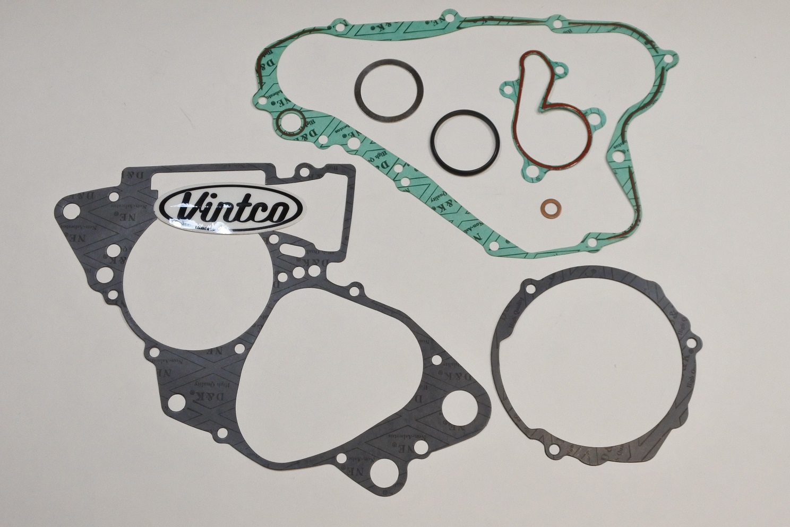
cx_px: 395
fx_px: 966
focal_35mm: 44
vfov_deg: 30.5
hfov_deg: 44.5
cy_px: 264
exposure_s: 1/125
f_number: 4.5
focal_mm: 16.5
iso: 640
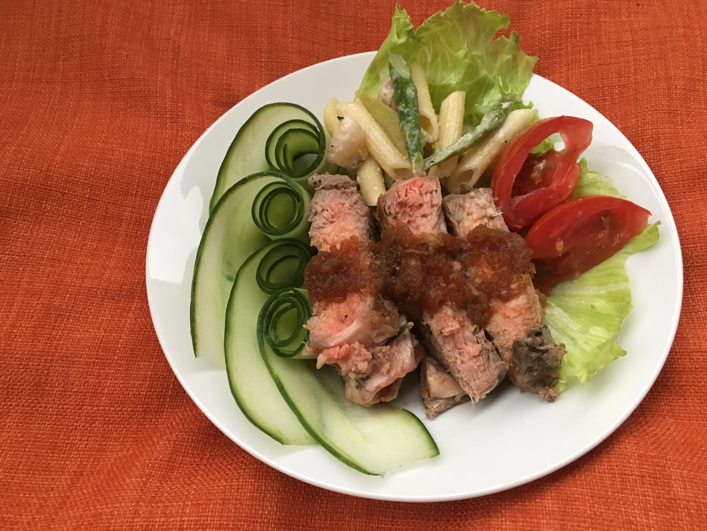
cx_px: 354
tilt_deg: -61.6
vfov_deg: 48.2
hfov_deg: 61.7
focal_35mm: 29
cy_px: 266
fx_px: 592
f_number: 2.2
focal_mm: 4.15
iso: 200
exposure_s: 1/17
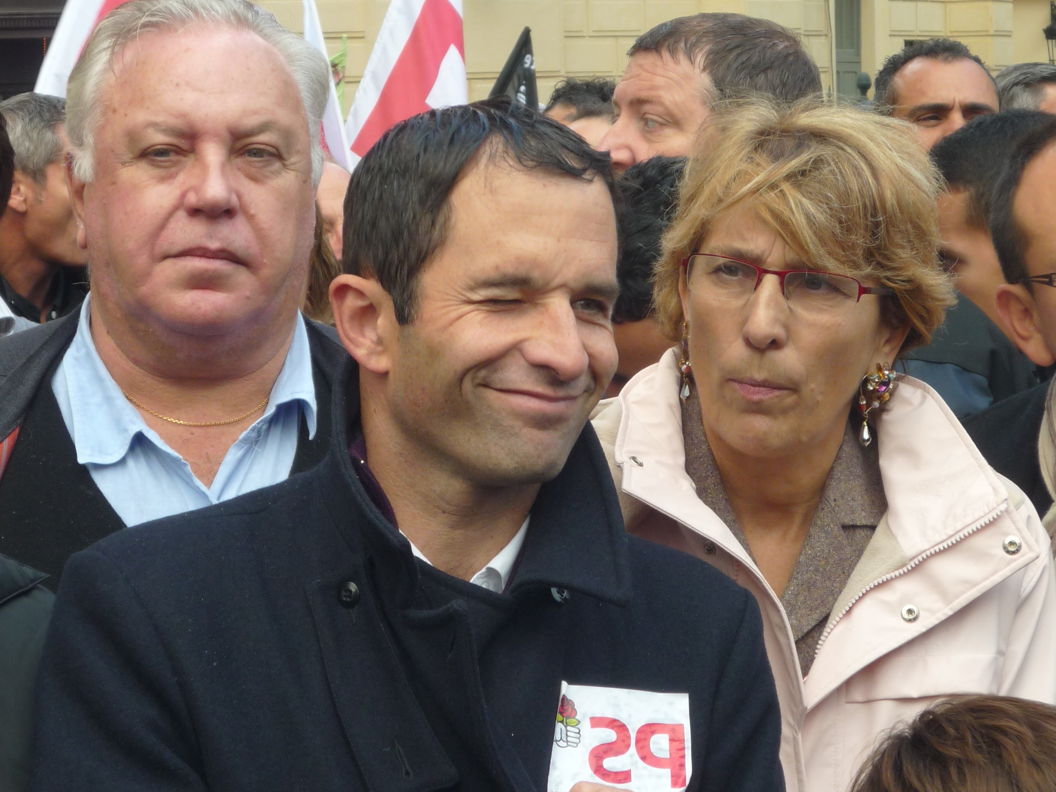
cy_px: 396
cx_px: 528
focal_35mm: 109
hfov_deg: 18.0
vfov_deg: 13.6
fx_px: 3325
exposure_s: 1/60
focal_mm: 13.6
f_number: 5.6
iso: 125
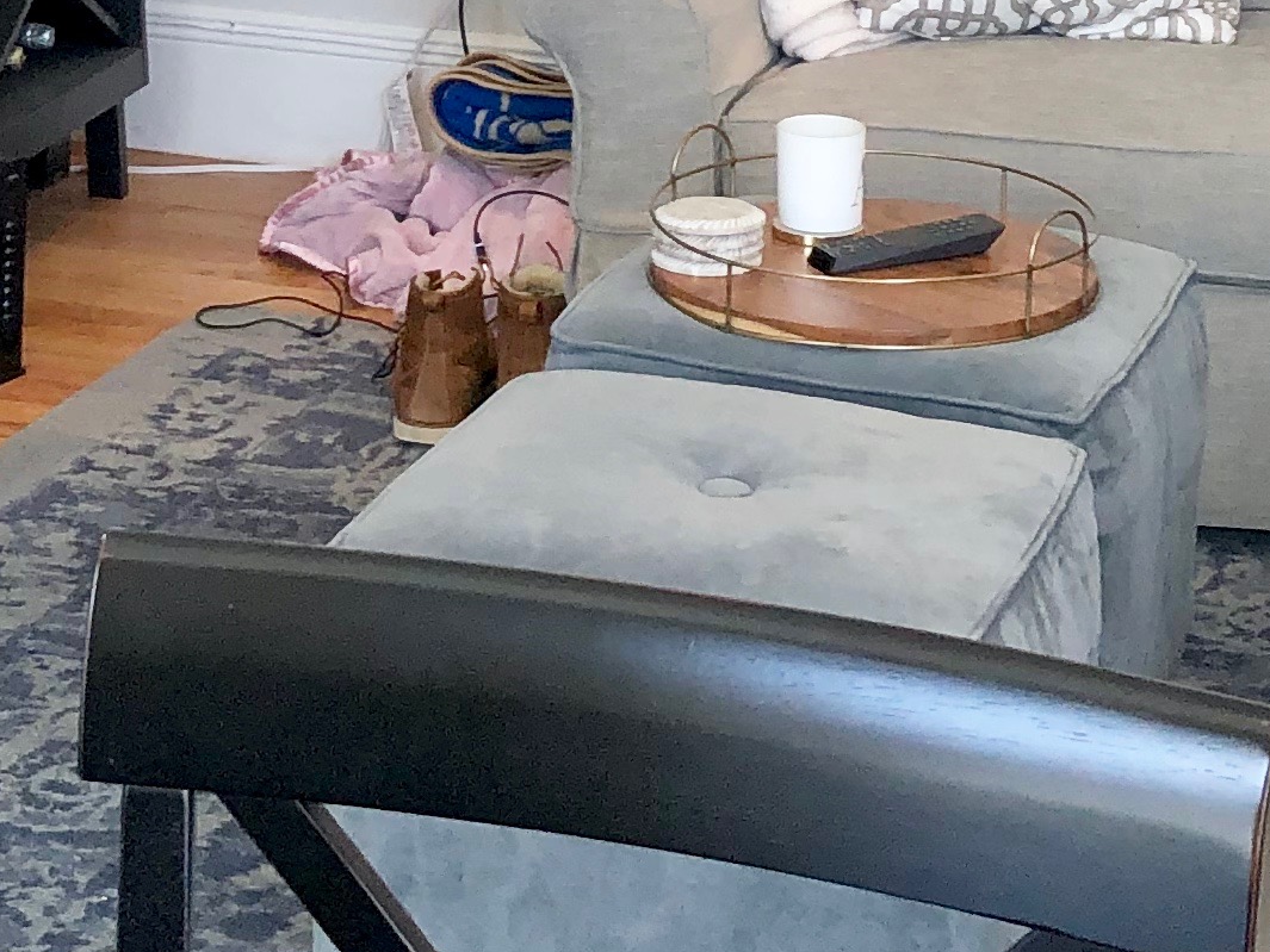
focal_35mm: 106
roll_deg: -0.7
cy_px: -458
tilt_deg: -4.5
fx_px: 3889
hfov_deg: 18.5
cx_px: 525
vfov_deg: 13.2
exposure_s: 1/120
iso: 64
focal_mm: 3.99
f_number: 1.8
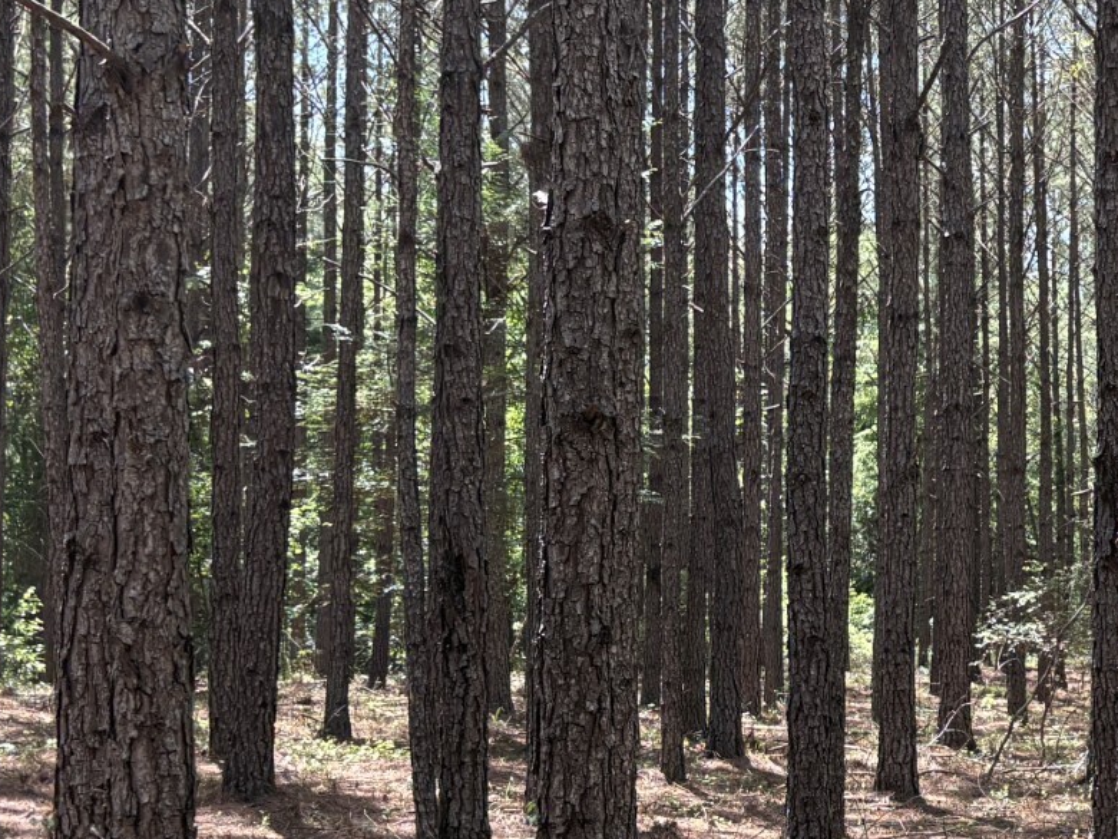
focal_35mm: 80
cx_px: 1332
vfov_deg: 18.4
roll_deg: +0.7
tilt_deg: +4.5
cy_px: 417
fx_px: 2584
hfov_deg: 22.5
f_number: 1.6
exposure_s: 1/296
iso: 40
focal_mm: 5.96
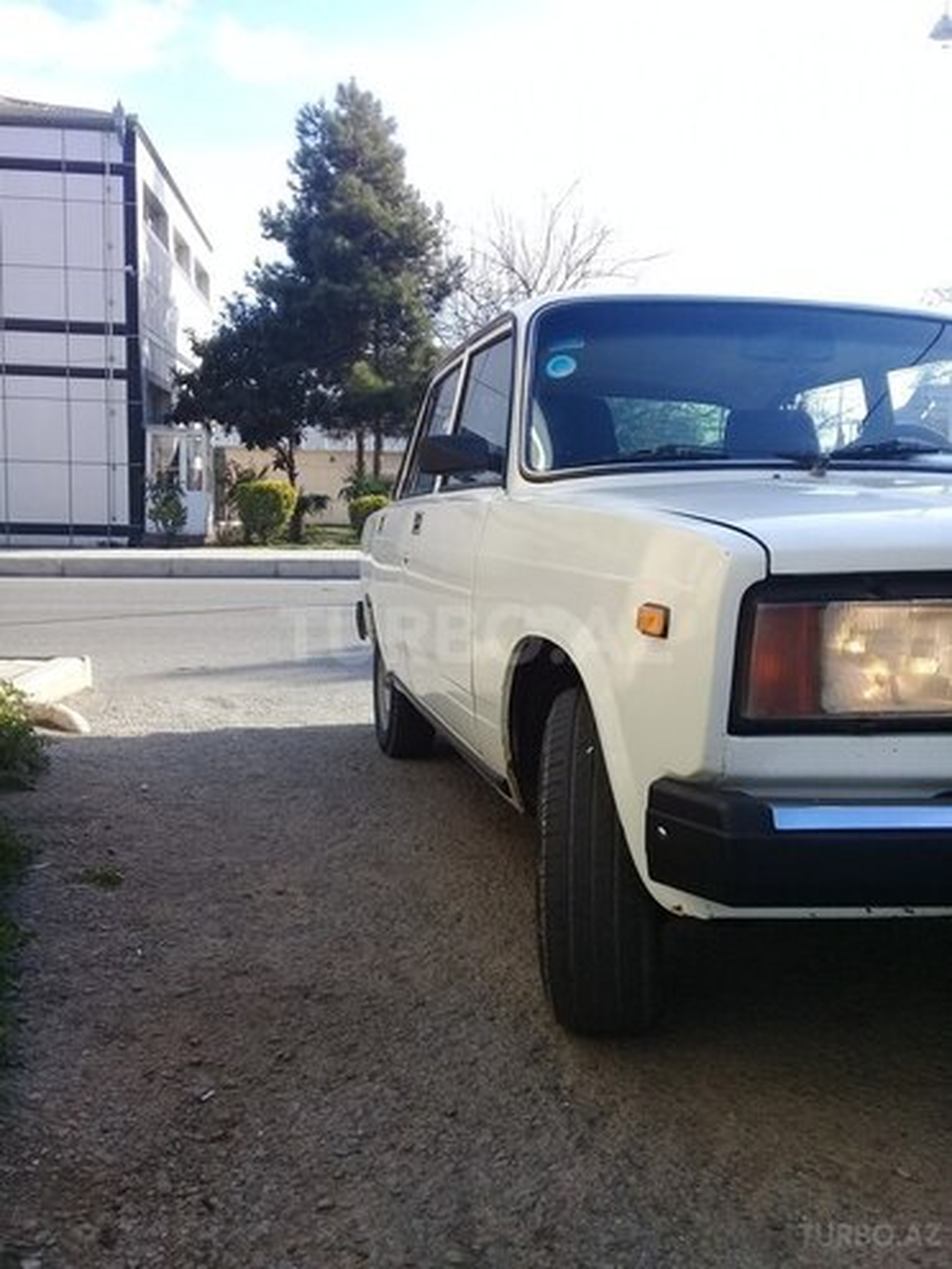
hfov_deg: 45.4
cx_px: 476
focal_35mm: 31
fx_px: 1137
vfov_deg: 58.4
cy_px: 634
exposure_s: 1/561
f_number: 2.2
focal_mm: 3.3
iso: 50
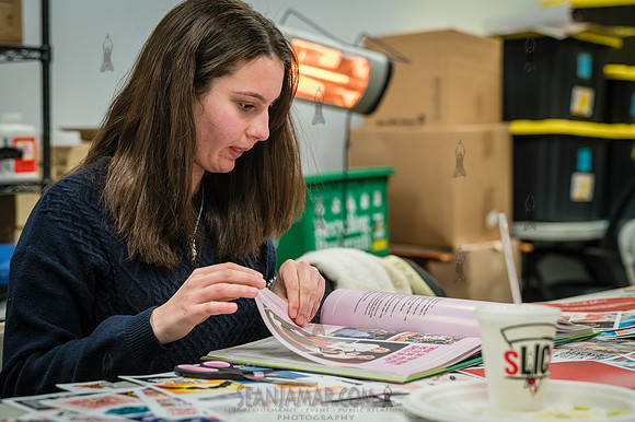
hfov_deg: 27.4
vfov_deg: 18.4
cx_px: 318
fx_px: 1304
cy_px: 211
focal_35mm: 74
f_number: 4
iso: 4000
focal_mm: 74
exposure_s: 1/400
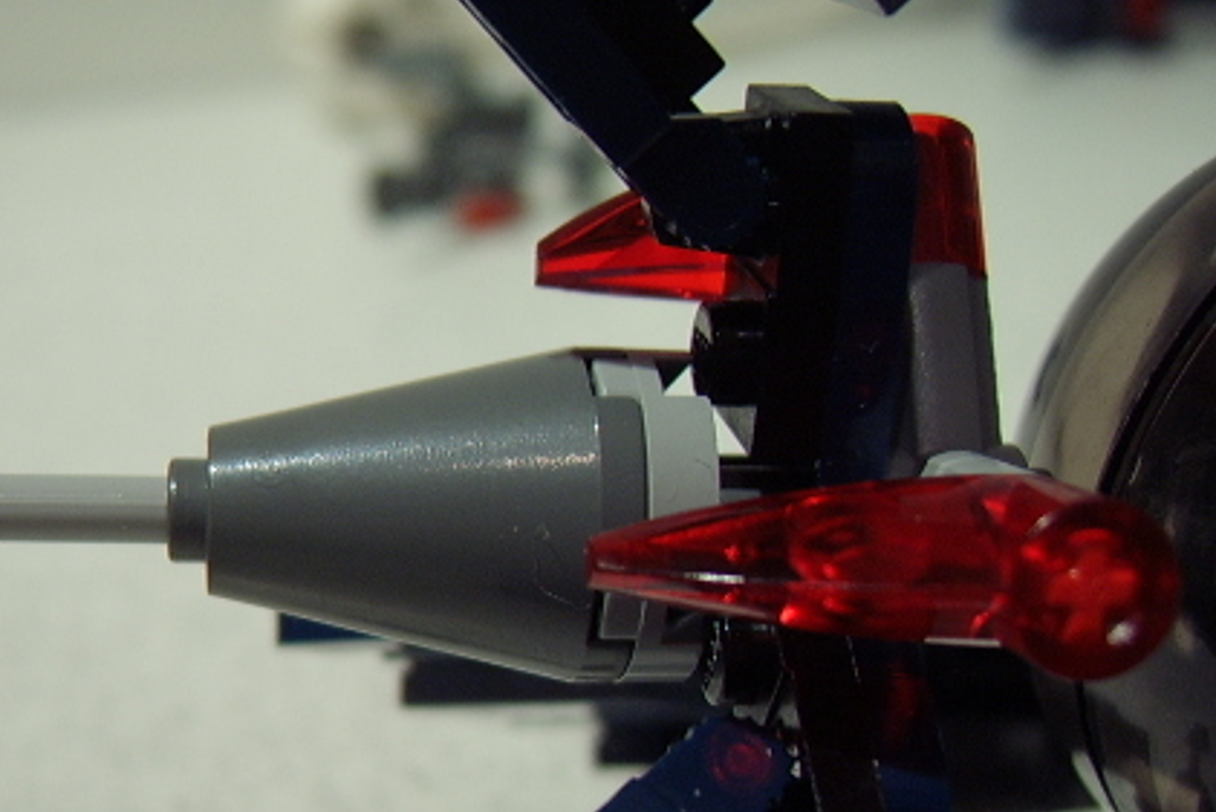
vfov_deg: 27.3
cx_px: 427
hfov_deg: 39.9
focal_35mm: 49
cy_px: 566
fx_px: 1656
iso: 100
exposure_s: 1/13
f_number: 2.7
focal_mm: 8.13
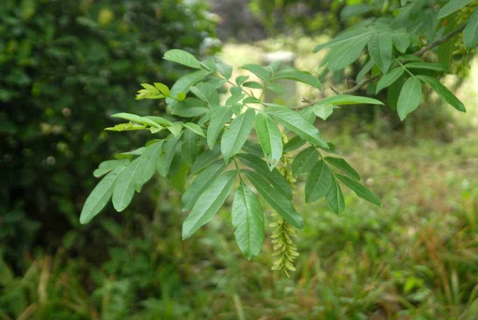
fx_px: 1834
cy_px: 160
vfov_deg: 10.0
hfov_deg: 14.8
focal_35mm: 138
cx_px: 239
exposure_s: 1/40
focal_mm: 92
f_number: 5.3
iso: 400
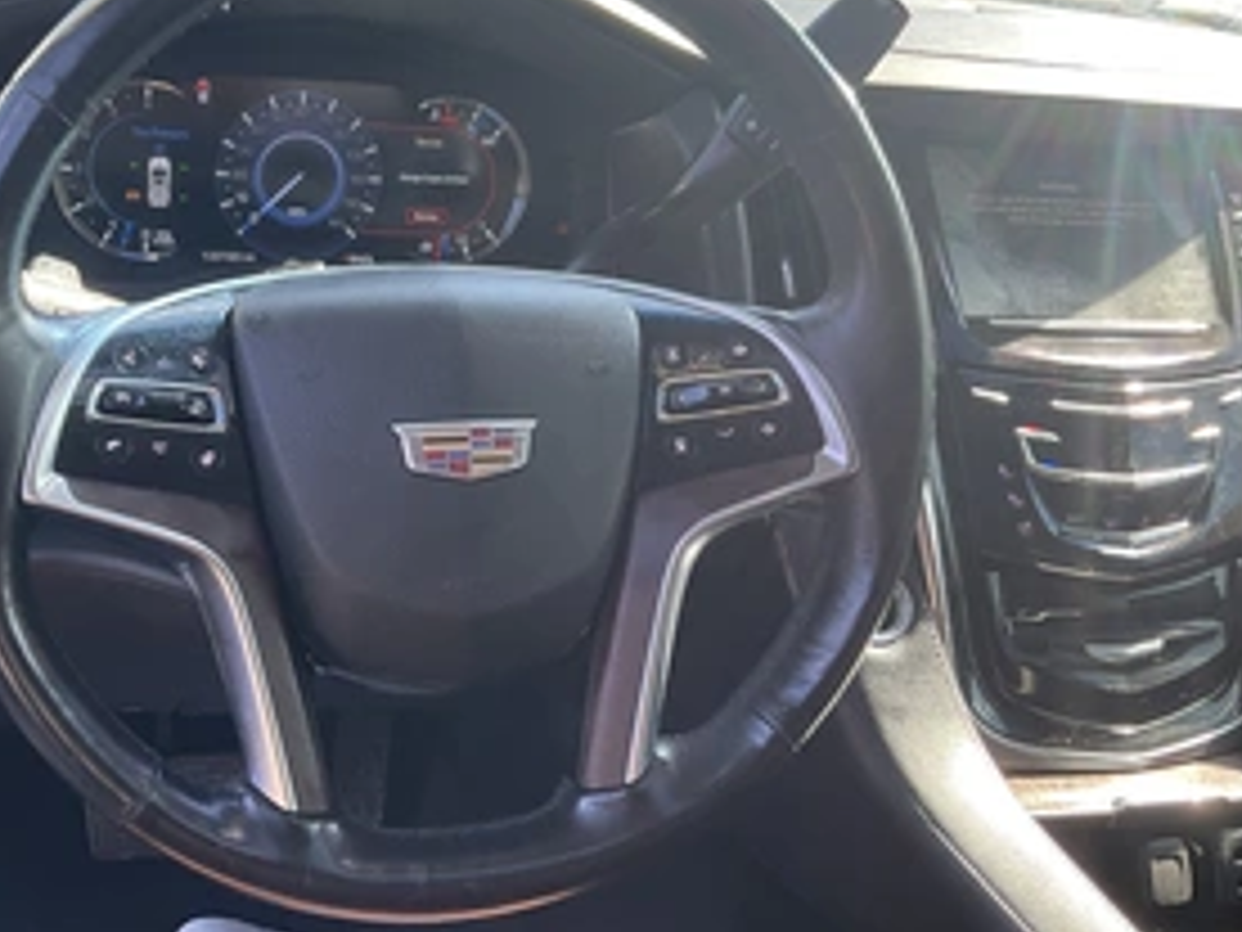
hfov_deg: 44.0
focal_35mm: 42
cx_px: 387
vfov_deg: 34.3
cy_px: 423
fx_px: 1507
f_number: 1.8
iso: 40
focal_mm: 3
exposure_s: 1/122
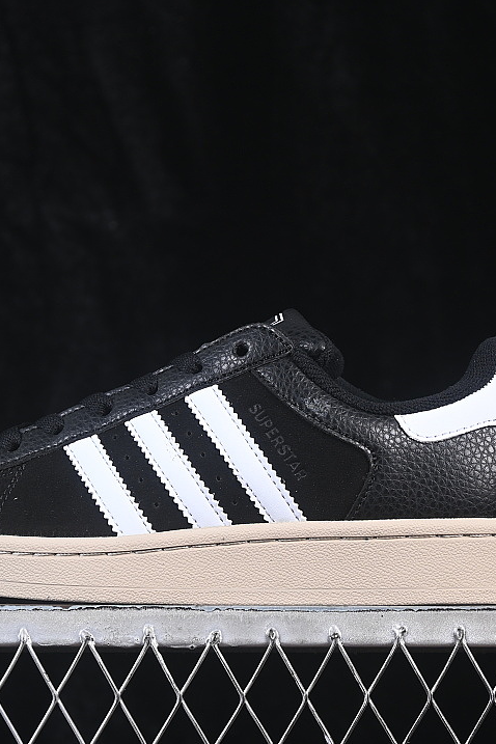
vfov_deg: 18.1
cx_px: 224
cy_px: 371
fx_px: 2335
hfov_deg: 12.1
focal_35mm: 113
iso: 160
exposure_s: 1/60
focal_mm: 50
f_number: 6.3
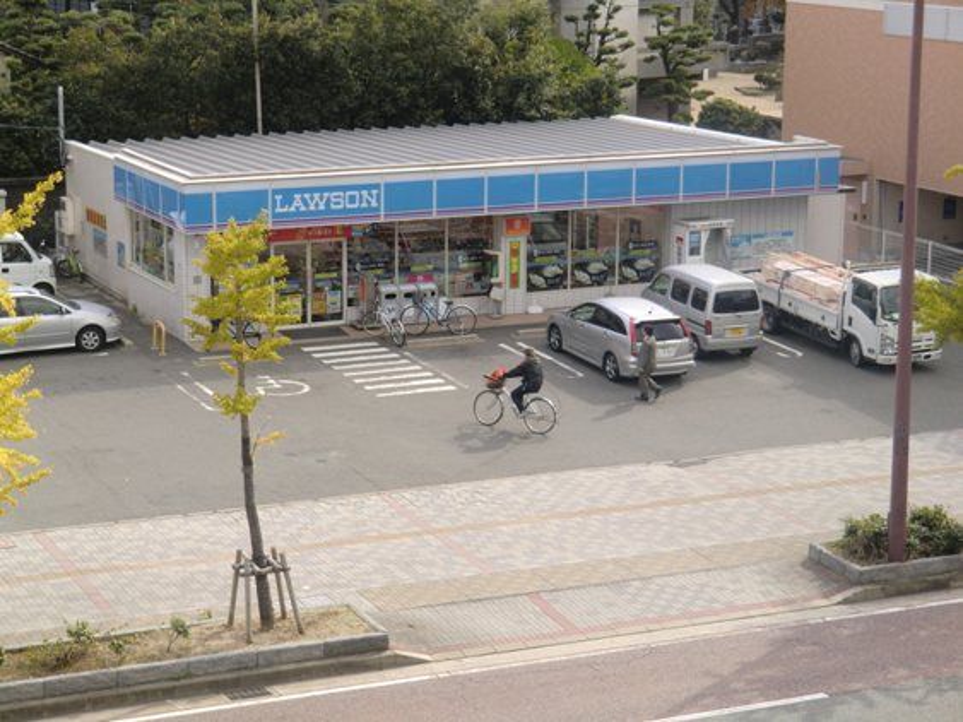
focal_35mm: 76
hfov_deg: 25.7
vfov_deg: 19.4
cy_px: 361
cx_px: 482
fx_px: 2114
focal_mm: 13.6
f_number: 4.6
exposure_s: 1/125
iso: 64
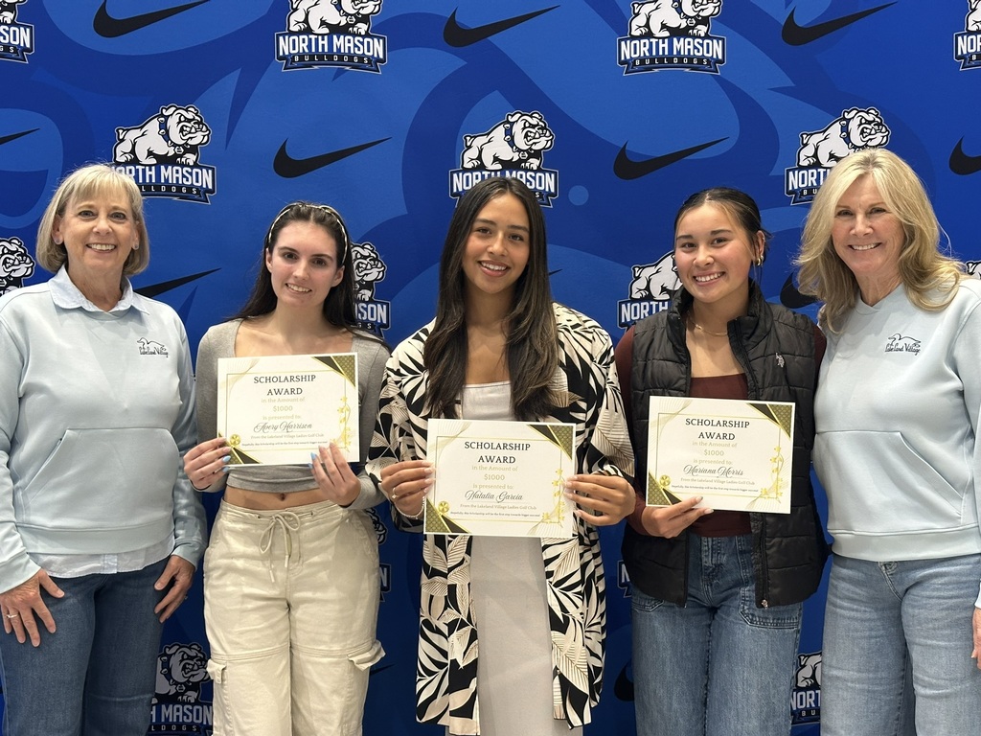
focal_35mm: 48
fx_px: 1360
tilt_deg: -2.1
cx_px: 490
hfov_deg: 39.7
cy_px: 368
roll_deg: +0.1
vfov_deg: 30.3
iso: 250
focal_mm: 6.86
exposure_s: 1/43
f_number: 1.78
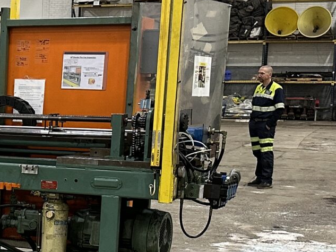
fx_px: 942
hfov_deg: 19.1
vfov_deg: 15.0
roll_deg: -0.9
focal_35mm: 97
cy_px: 249
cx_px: -70
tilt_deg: -10.0
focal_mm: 6.86
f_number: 1.78
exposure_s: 1/60
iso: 200
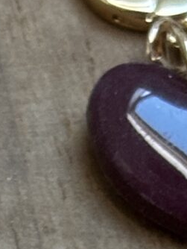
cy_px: 803
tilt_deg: -69.5
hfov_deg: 3.7
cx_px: -20
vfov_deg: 4.7
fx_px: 2863
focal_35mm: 398
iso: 160
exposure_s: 1/40
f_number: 1.6
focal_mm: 5.96
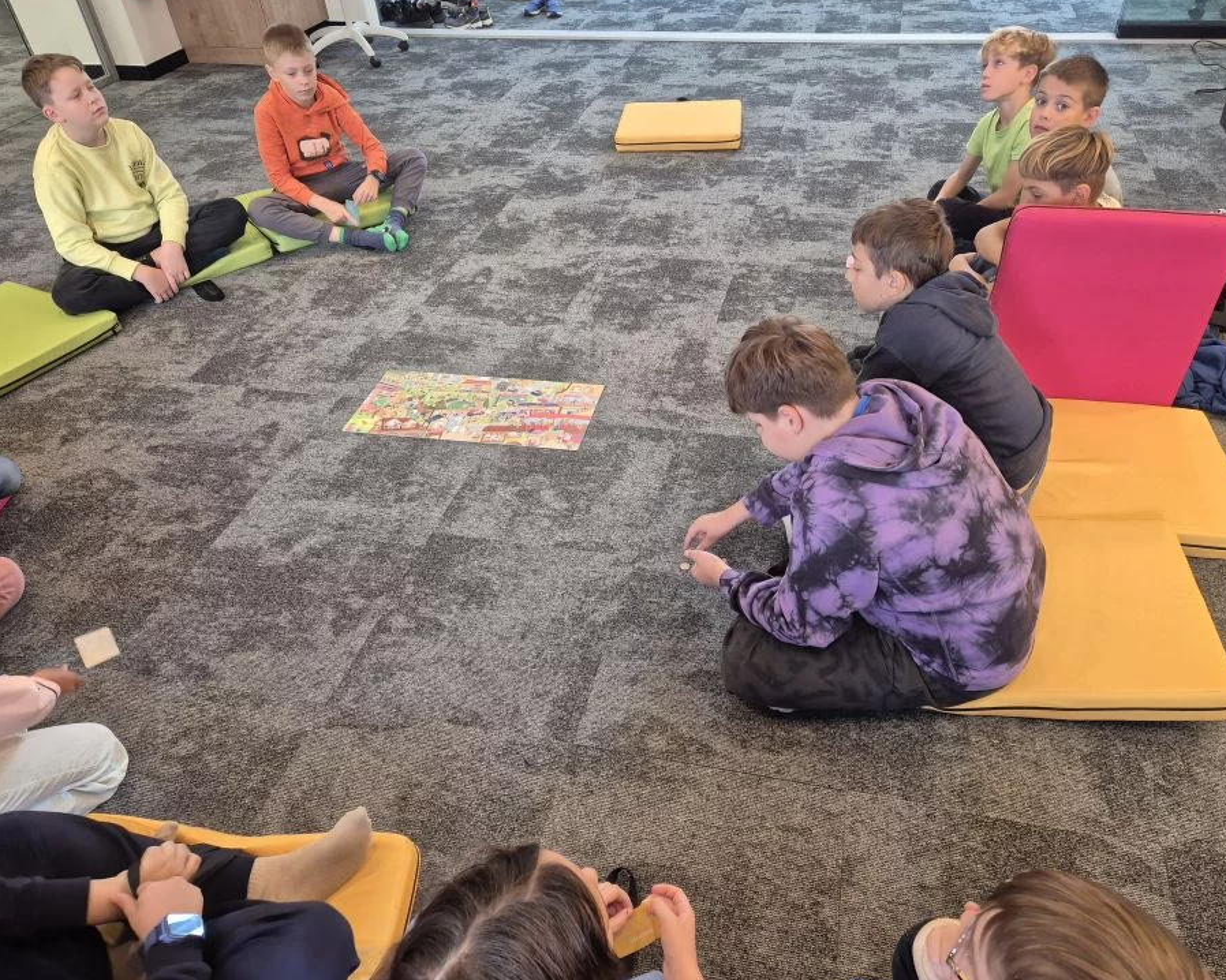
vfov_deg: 56.8
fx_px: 907
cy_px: 476
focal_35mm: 25
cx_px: 658
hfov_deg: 68.0
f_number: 1.8
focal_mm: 5.4
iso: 400
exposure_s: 1/100
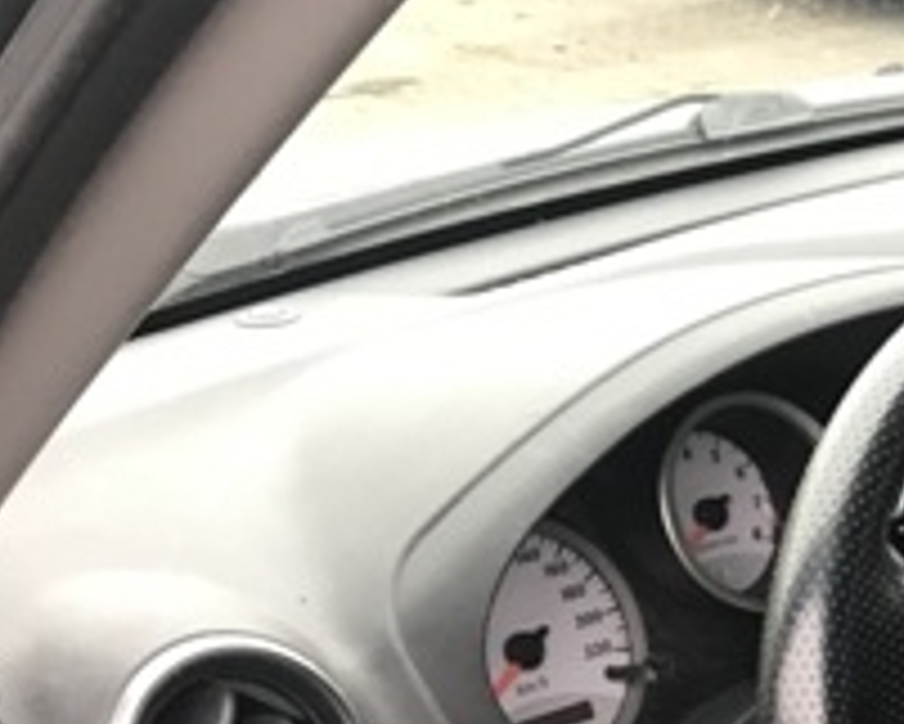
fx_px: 2329
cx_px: 1093
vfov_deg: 16.8
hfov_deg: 20.5
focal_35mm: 87
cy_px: 899
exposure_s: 1/33
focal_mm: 3.99
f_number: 1.8
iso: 40
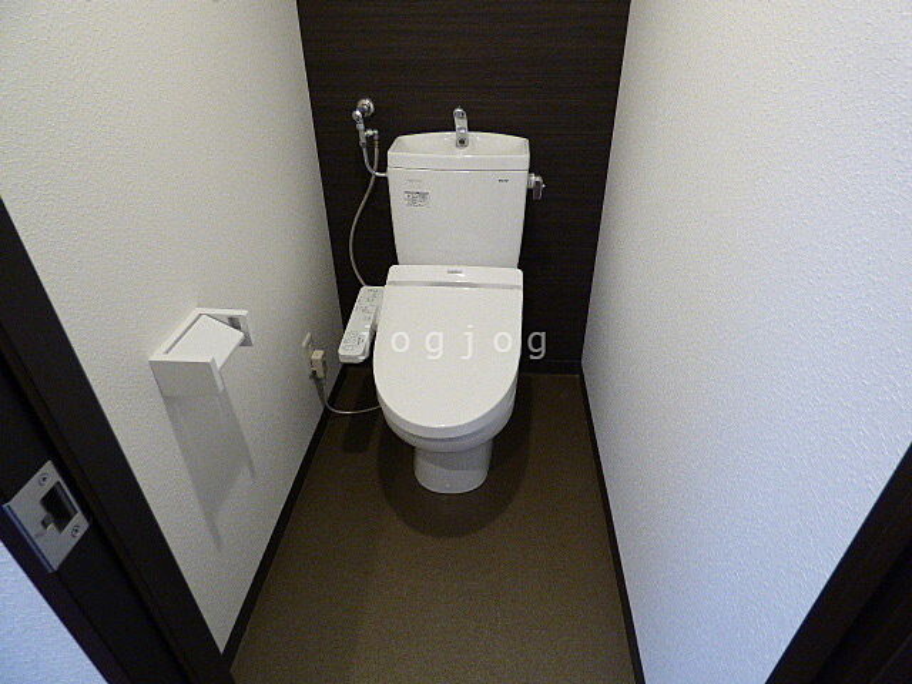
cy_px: 342
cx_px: 456
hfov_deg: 81.7
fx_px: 527
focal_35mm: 20
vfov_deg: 66.0
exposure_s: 1/40
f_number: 2.8
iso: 400
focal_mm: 3.58
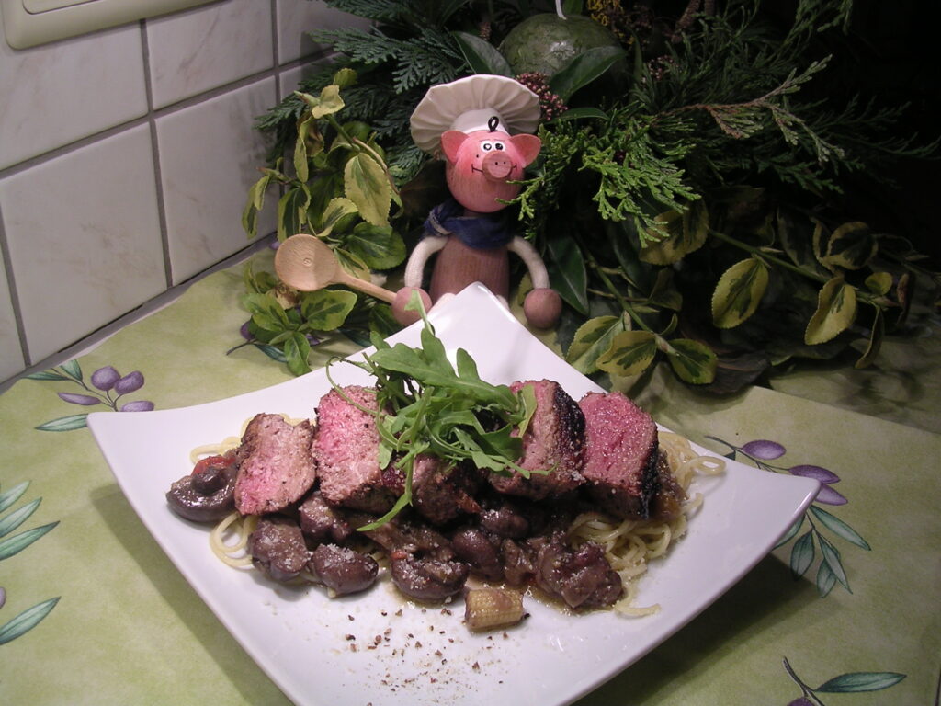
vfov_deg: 37.7
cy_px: 353
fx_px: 1033
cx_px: 470
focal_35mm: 38
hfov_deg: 49.0
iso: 100
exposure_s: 1/43.6
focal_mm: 5.8
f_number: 2.8
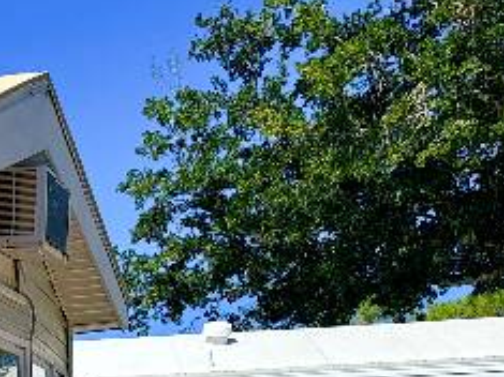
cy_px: 661
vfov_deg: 14.1
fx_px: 1368
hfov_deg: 19.8
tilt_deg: -5.6
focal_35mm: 94
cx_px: -69
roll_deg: +3.0
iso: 50
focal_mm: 5.96
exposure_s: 1/6993
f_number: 1.6
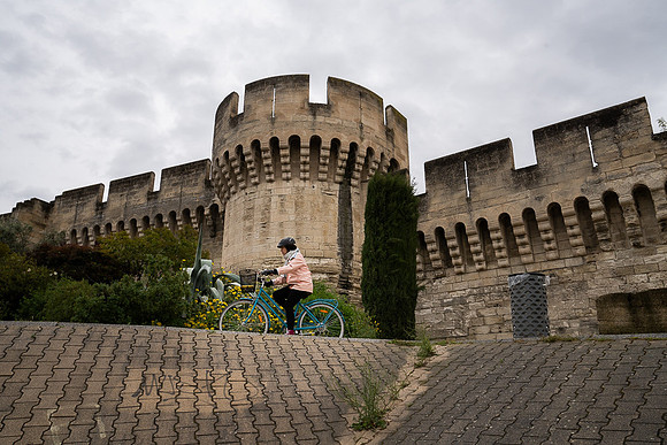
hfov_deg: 65.5
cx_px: 334
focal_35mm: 28
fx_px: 519
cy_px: 222
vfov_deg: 46.4
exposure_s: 1/400
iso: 800
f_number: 11
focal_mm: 28
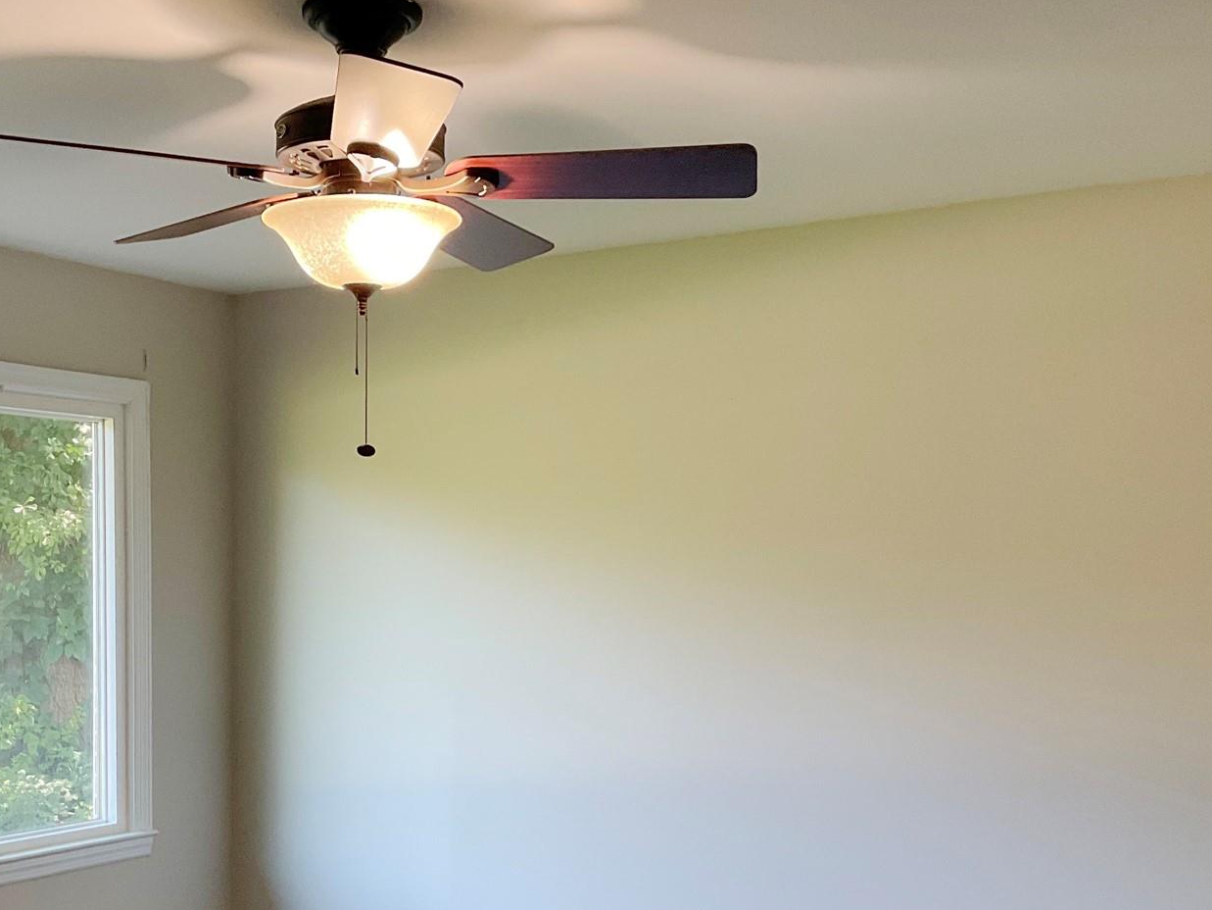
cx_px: 463
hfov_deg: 39.4
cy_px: 623
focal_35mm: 48
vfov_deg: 30.0
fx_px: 1681
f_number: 1.8
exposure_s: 1/60
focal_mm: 3
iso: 64
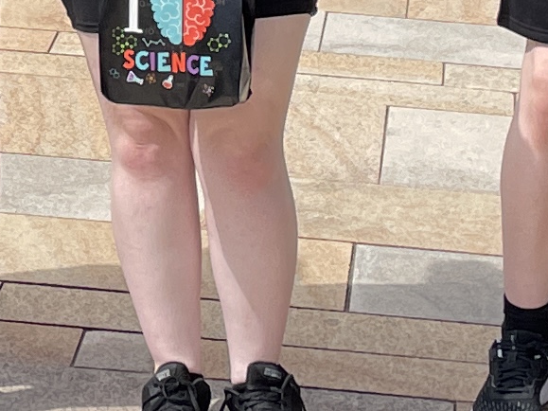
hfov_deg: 10.7
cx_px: -106
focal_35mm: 181
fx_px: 2865
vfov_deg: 7.7
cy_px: -542
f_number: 1.6
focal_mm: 4.2
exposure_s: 1/1715
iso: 32
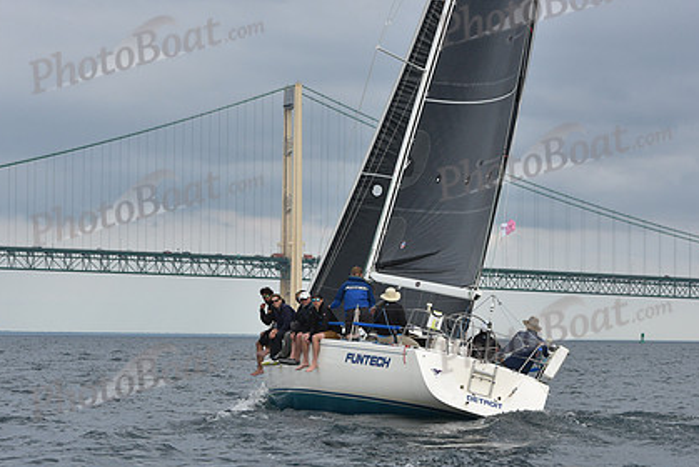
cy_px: 268
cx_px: 352
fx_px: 2312
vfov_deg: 11.5
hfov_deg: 17.2
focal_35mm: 119
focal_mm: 86
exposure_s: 1/800
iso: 400
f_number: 7.1
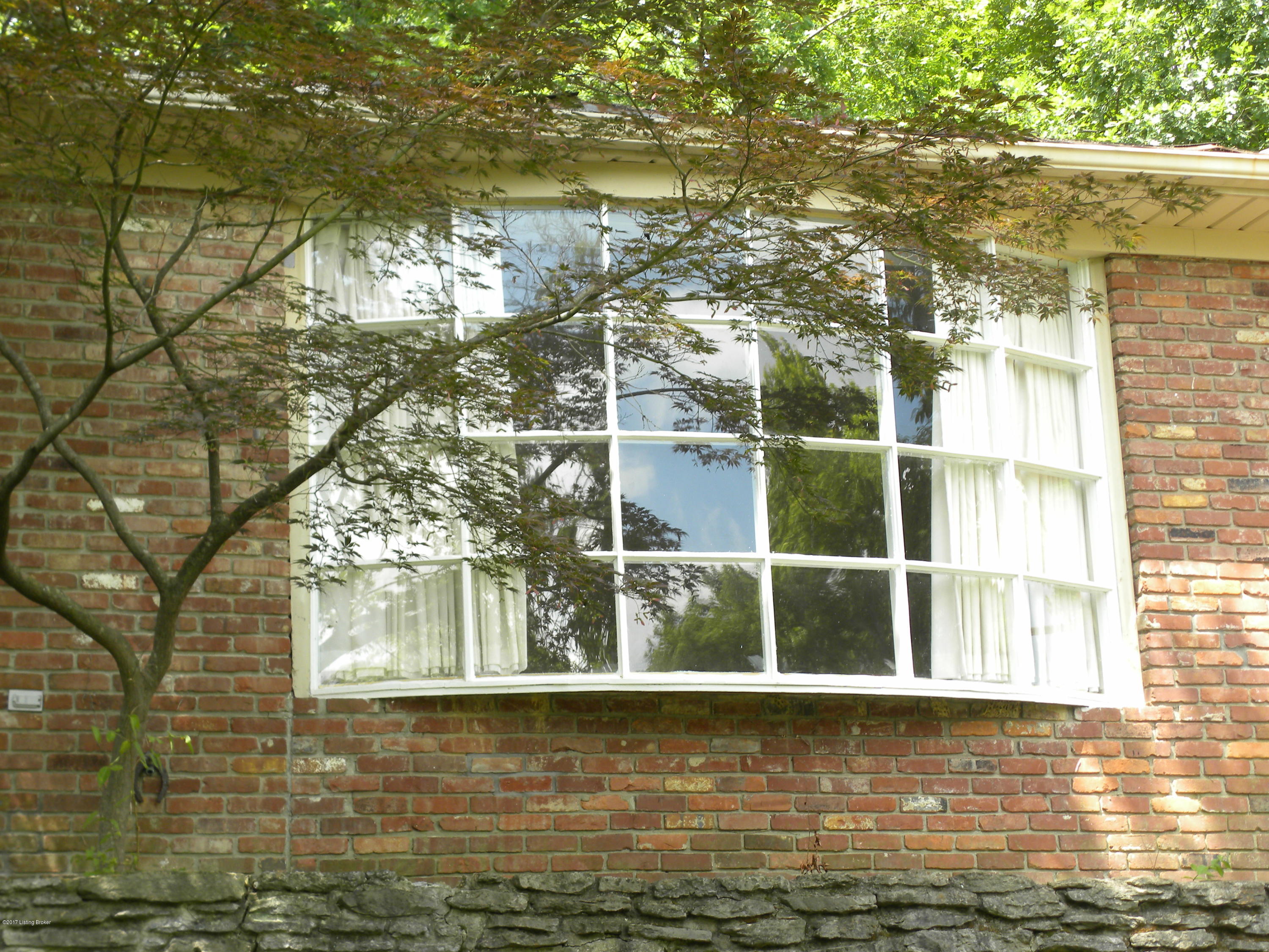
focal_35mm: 75
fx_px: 2749
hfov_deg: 26.0
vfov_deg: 19.6
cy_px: 476
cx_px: 634
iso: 64
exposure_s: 1/60
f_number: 4.5
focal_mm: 13.4
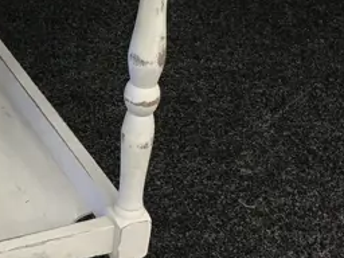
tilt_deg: -28.0
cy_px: 4
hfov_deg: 16.2
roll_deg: -0.9
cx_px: -82
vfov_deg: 12.6
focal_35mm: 116
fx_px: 1153
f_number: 2.2
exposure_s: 1/17
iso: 40
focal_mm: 4.15
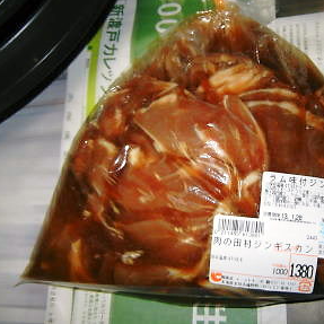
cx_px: 214
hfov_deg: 44.3
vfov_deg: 44.9
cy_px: 156
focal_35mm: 37
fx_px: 392
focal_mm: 5.4
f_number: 7
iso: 200
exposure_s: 1/30
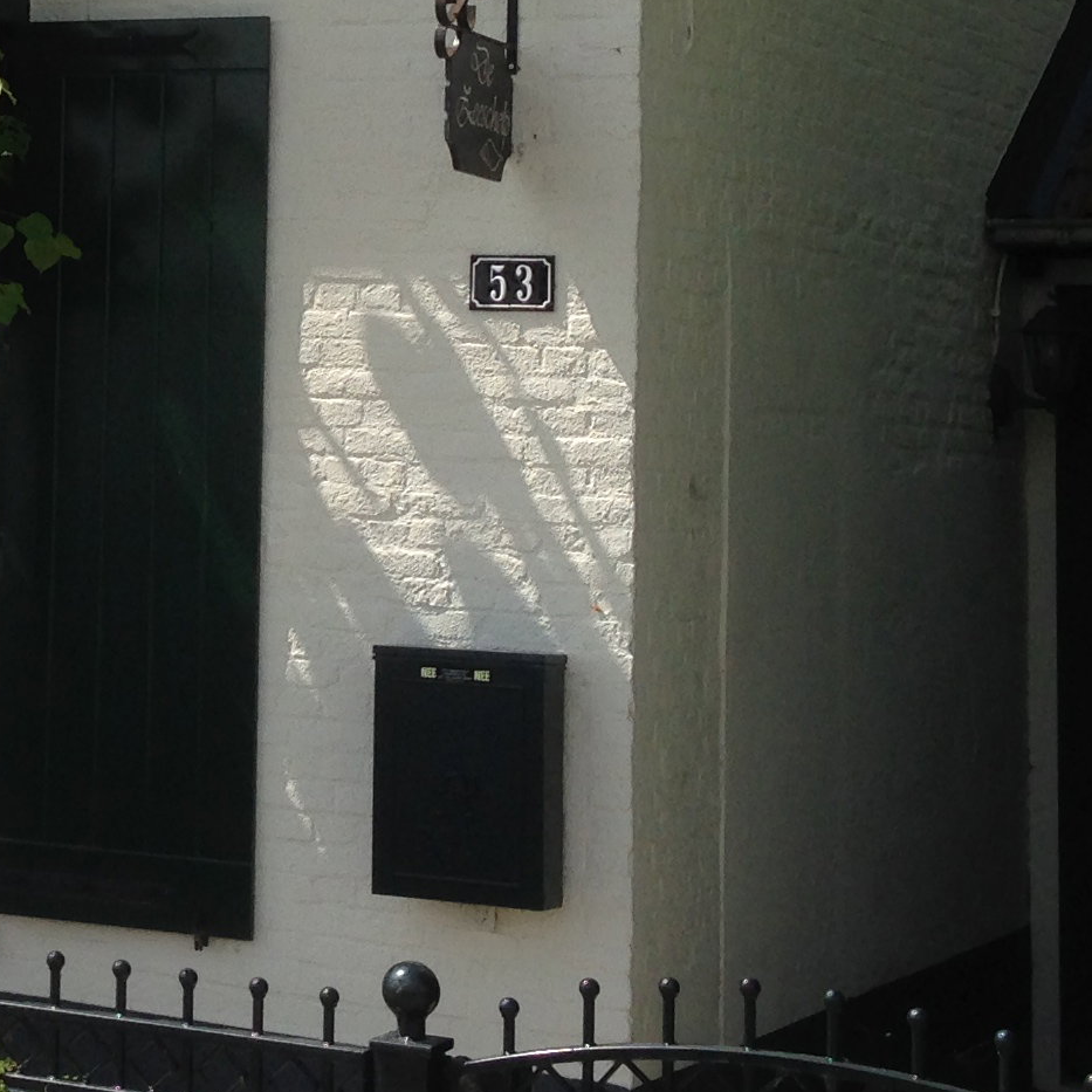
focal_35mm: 102
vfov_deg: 16.8
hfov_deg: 16.2
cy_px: 125
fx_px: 3640
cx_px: -291
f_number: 2.4
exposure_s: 1/1506
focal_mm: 4.12
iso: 50
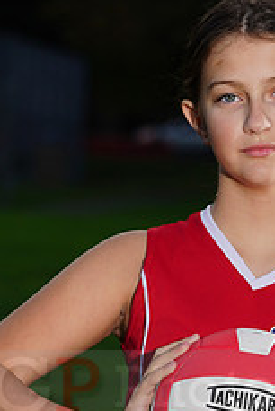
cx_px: 245
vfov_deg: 4.2
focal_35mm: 486
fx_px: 5560
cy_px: 375
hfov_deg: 2.8
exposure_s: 1/250
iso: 200
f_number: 9
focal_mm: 192
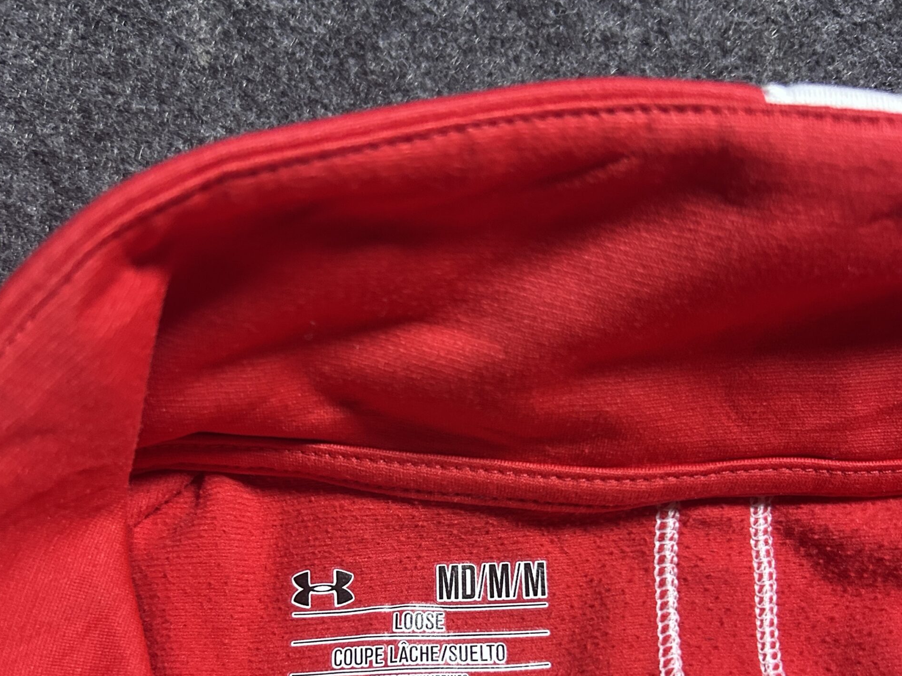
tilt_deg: -51.2
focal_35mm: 35
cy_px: 526
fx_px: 912
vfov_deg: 39.3
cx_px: 452
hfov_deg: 52.6
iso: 500
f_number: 1.5
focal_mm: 5.7
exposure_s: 1/33
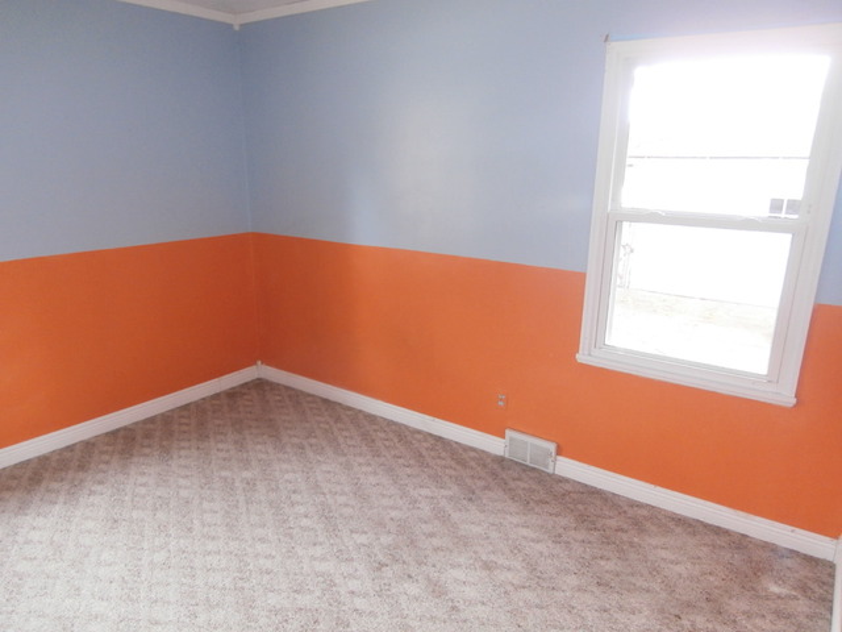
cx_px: 421
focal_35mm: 24
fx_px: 584
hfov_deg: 71.6
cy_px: 316
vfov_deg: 56.8
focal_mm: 4.2
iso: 200
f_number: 3
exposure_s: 1/30
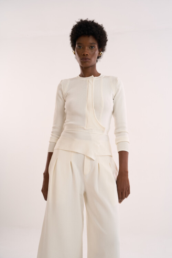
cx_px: 86
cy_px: 129
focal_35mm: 42
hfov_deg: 32.2
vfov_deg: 46.8
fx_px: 298
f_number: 8
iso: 320
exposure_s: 1/160
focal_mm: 41.6
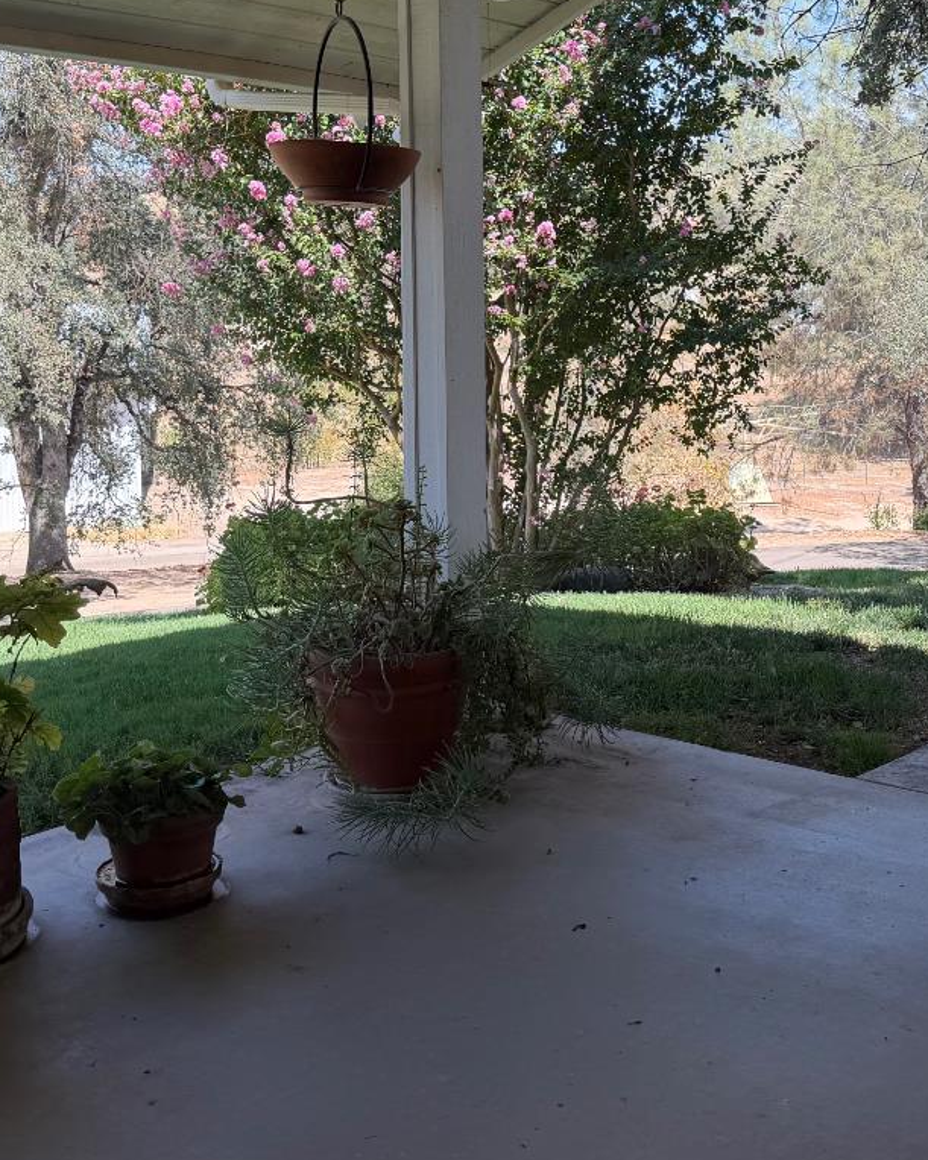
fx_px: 1580
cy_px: 482
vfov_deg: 40.2
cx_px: 629
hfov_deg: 32.4
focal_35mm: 46
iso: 80
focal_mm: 6.76
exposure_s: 1/805
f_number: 1.78
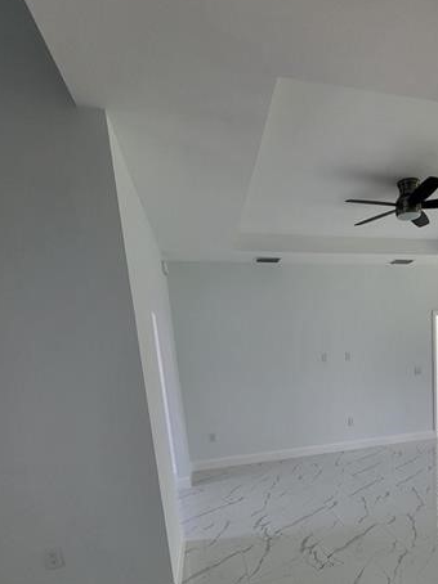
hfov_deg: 58.2
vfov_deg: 71.5
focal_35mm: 22
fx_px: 372
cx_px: 323
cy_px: 433
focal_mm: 1.74
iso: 40
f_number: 2.2
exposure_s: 1/60
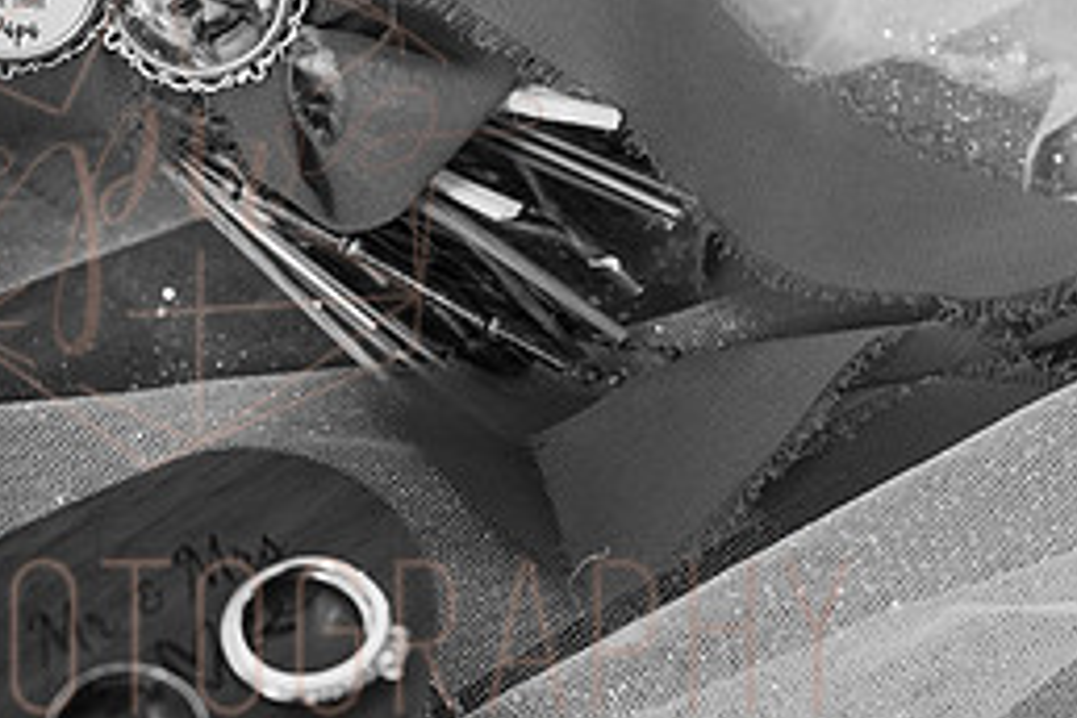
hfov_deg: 22.3
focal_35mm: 90
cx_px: 180
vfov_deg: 15.2
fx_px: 2692
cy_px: 301
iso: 200
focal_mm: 40
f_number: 2.8
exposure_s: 1/200
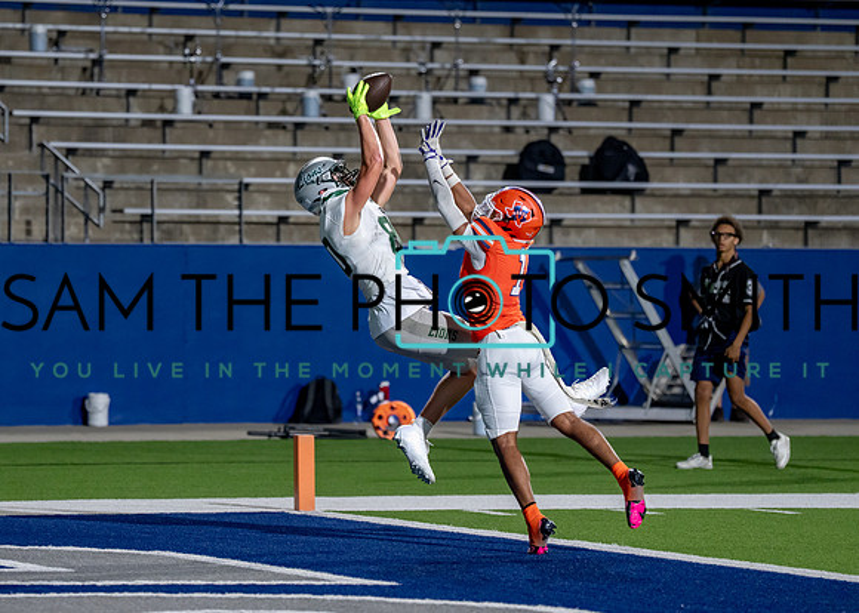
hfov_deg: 9.7
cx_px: 259
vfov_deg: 6.9
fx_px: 5072
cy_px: 268
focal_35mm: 208
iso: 2500
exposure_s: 1/1250
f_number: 2.8
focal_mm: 150
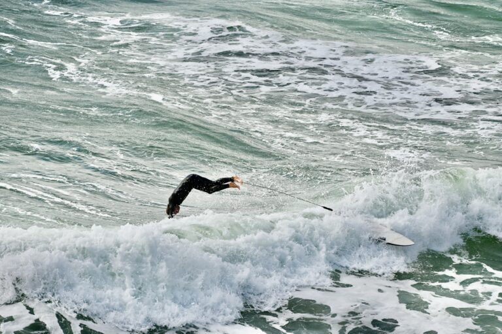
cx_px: 251
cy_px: 167
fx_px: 2787
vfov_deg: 6.9
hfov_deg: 10.3
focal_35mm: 200
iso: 100
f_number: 6.3
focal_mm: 200
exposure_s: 1/640
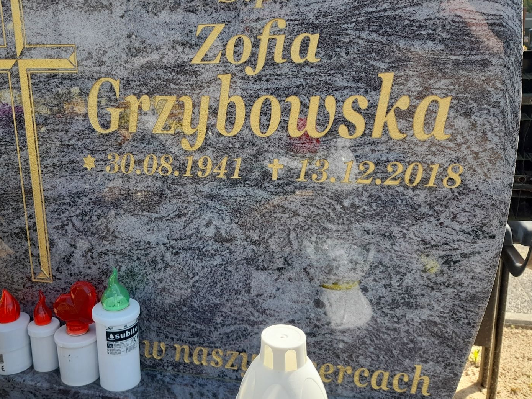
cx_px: 216
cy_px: 164
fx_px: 553
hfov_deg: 51.1
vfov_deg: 39.5
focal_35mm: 36
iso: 20
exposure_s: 1/161
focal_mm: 4.6
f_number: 2
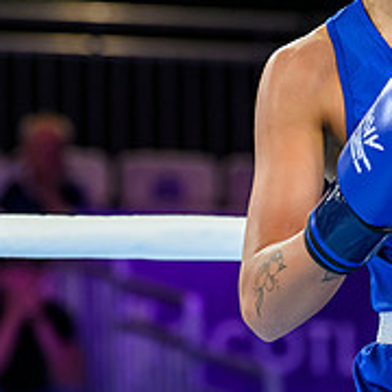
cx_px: 431
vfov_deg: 4.5
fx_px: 5009
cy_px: 49
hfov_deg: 4.5
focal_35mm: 391
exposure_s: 1/1600
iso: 2000
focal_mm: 110
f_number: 3.2
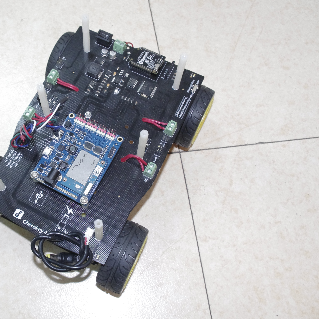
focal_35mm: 40
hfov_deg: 40.9
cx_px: 87
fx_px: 417
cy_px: 161
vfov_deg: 41.9
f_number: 8
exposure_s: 1/20
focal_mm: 21.25
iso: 3200
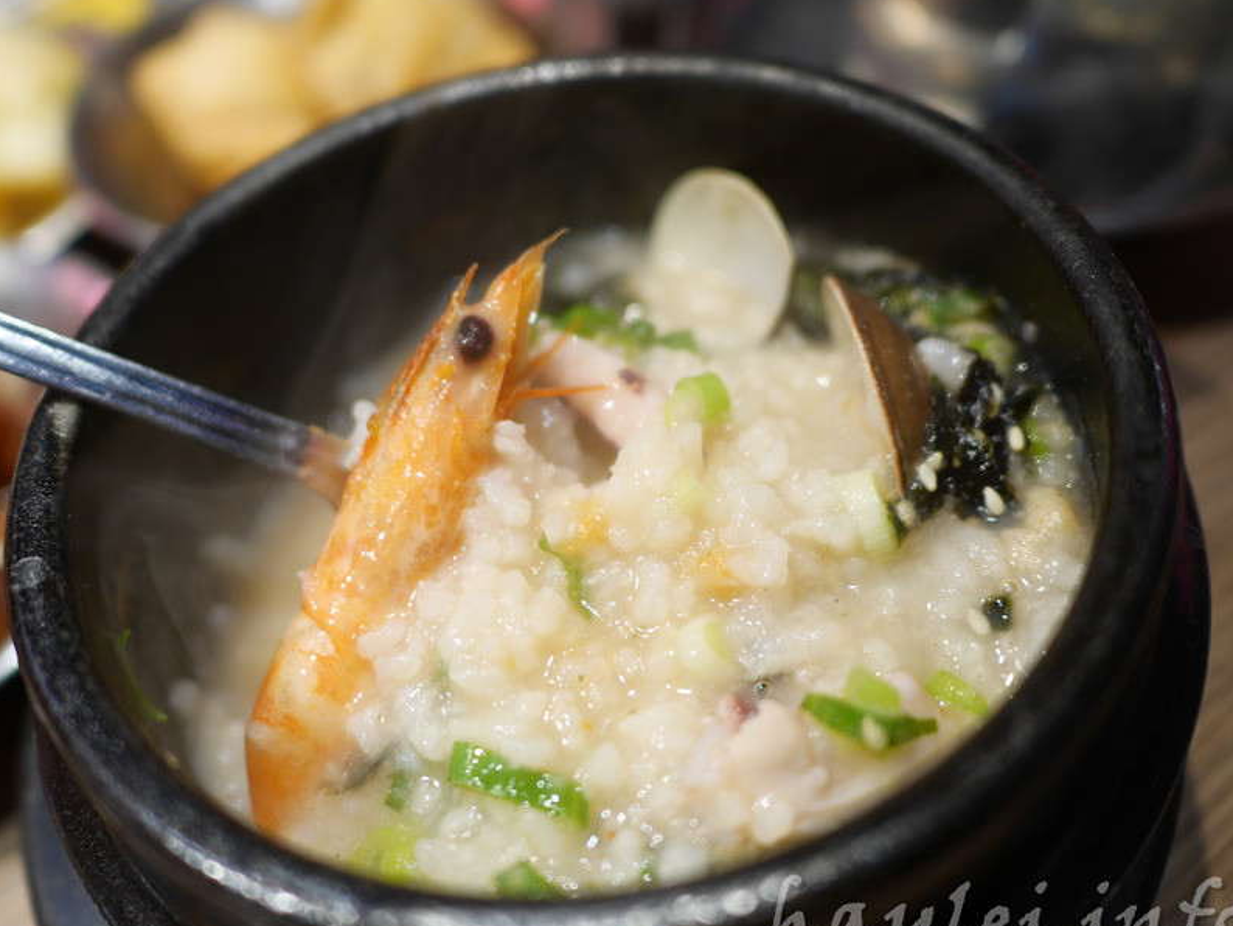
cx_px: 593
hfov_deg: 53.9
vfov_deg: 41.8
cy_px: 504
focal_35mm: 34
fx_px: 1211
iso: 200
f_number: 1.7
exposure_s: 1/60
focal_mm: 15
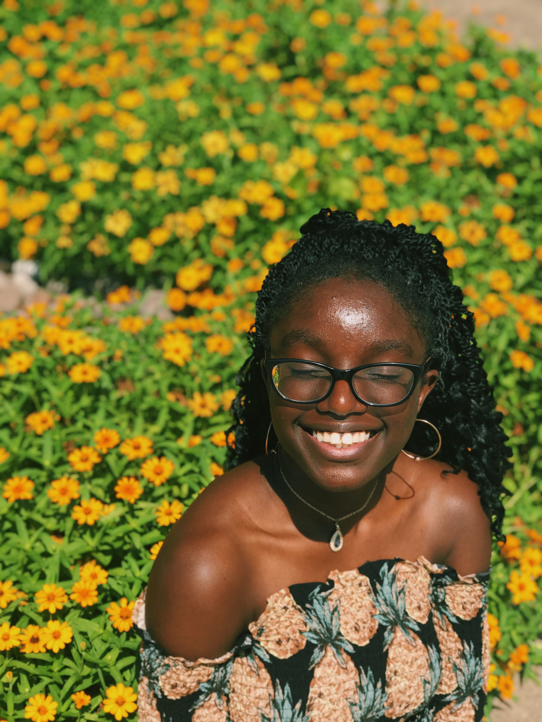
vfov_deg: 33.8
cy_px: 361
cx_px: 271
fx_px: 1190
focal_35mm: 57
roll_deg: +4.2
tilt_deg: -32.0
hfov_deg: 25.7
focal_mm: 6.6
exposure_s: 1/630
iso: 20
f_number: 2.8
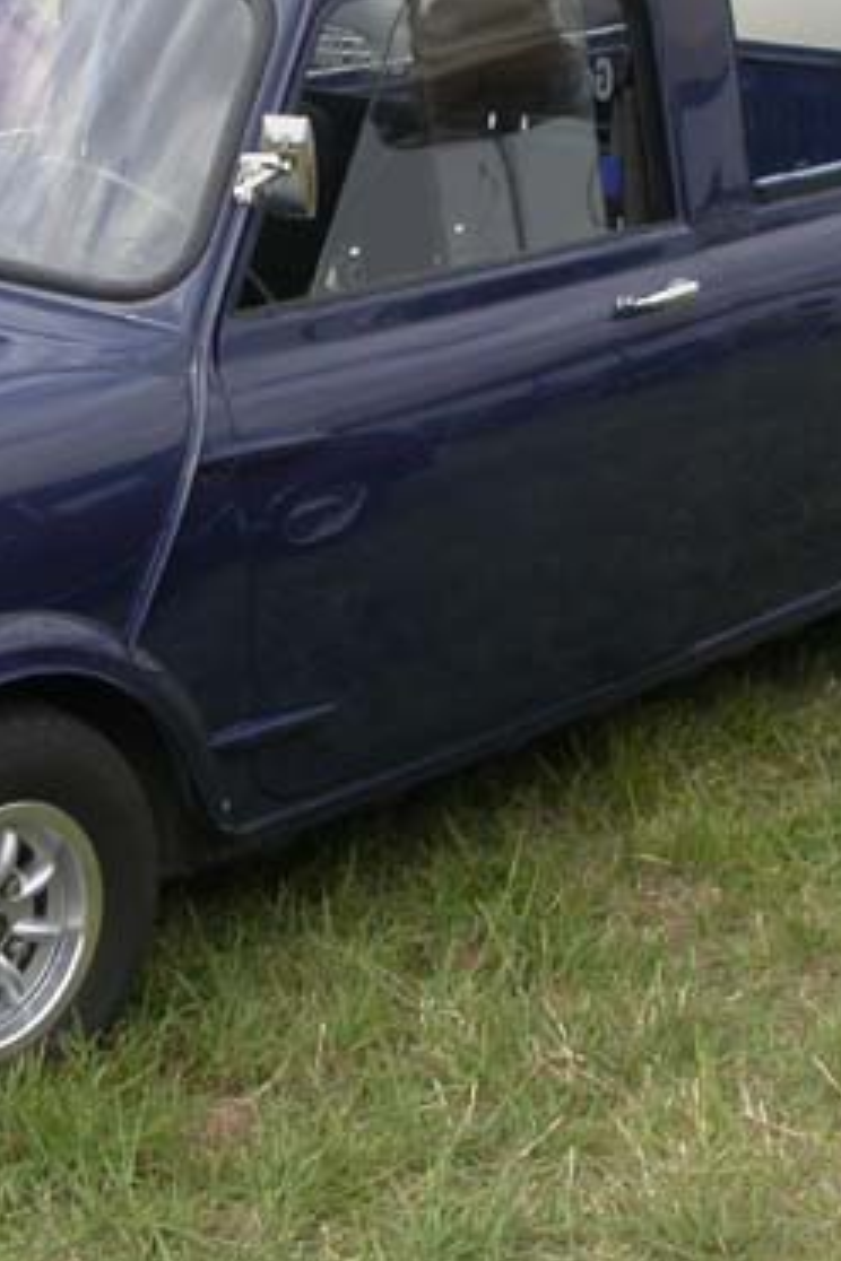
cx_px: 153
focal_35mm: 85
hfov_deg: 15.9
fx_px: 2978
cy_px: 359
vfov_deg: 23.7
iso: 100
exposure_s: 1/250
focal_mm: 7.85
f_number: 6.7
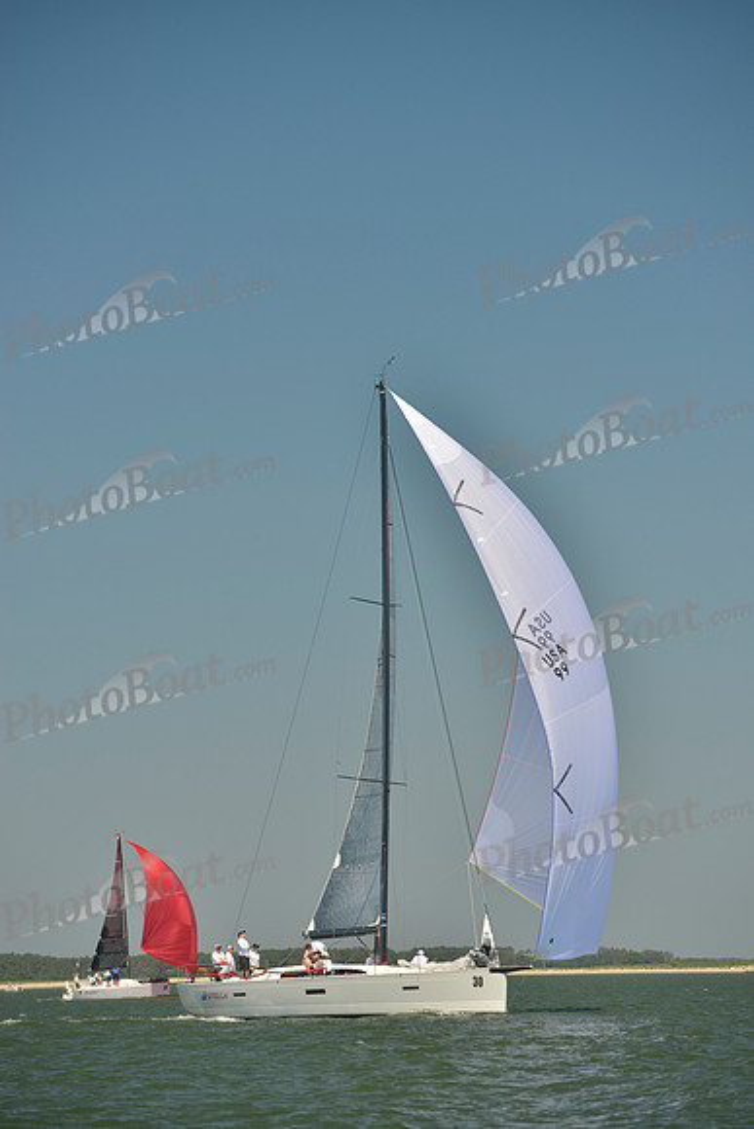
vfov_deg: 13.7
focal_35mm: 150
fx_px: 4709
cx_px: 377
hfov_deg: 9.2
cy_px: 564
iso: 200
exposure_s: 1/800
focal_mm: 150
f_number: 6.3
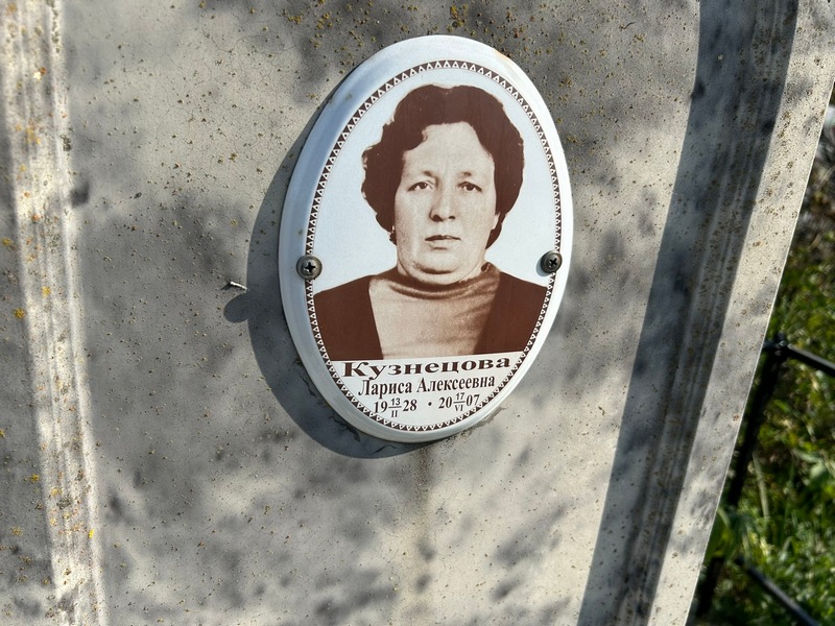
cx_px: 418
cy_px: 313
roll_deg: -1.7
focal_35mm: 26
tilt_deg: -20.3
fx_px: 627
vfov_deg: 53.1
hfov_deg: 67.3
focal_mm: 5.7
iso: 50
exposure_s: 1/5076
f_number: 1.5
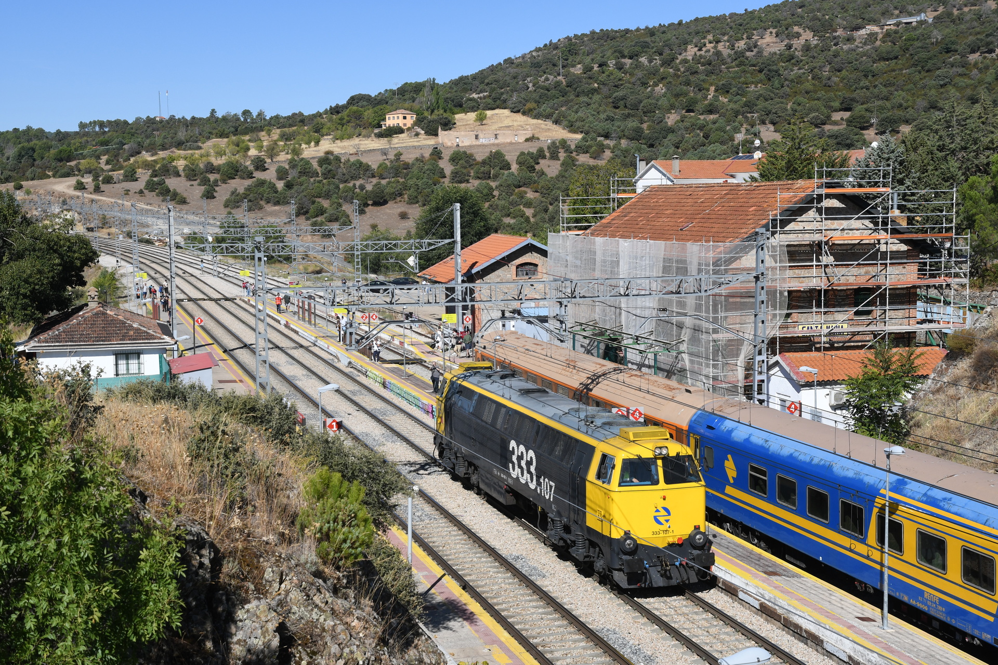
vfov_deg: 26.5
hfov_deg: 38.9
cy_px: 332
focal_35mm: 51
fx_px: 1414
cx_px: 499
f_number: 8
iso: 200
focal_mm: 34
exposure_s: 1/800
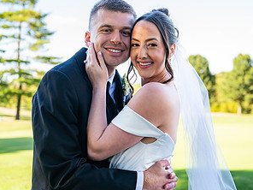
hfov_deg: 32.2
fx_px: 439
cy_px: 110
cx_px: 126
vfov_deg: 24.4
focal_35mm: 60
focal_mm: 41
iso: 400
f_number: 3.2
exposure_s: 1/1000
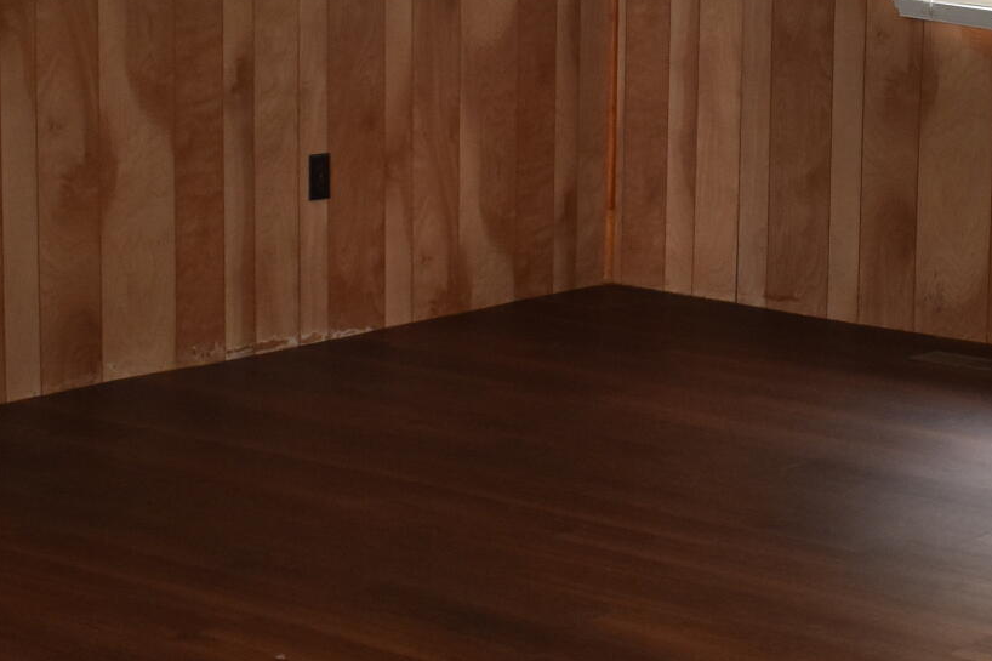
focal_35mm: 99
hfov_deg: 20.1
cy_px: 187
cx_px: 937
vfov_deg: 13.8
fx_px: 2727
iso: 800
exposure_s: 1/125
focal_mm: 18
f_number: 3.5
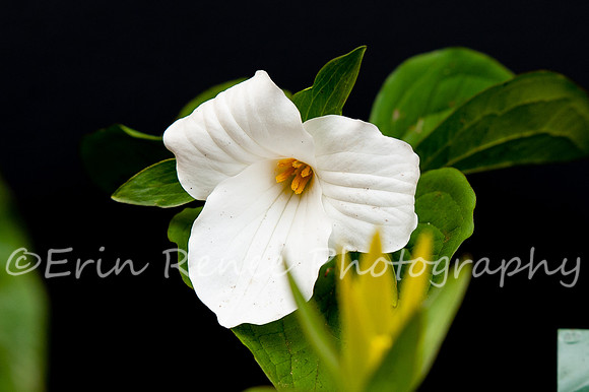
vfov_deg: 9.6
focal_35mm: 142
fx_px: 2324
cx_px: 312
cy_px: 193
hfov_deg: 14.4
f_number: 6.3
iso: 400
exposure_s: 1/200
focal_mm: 70
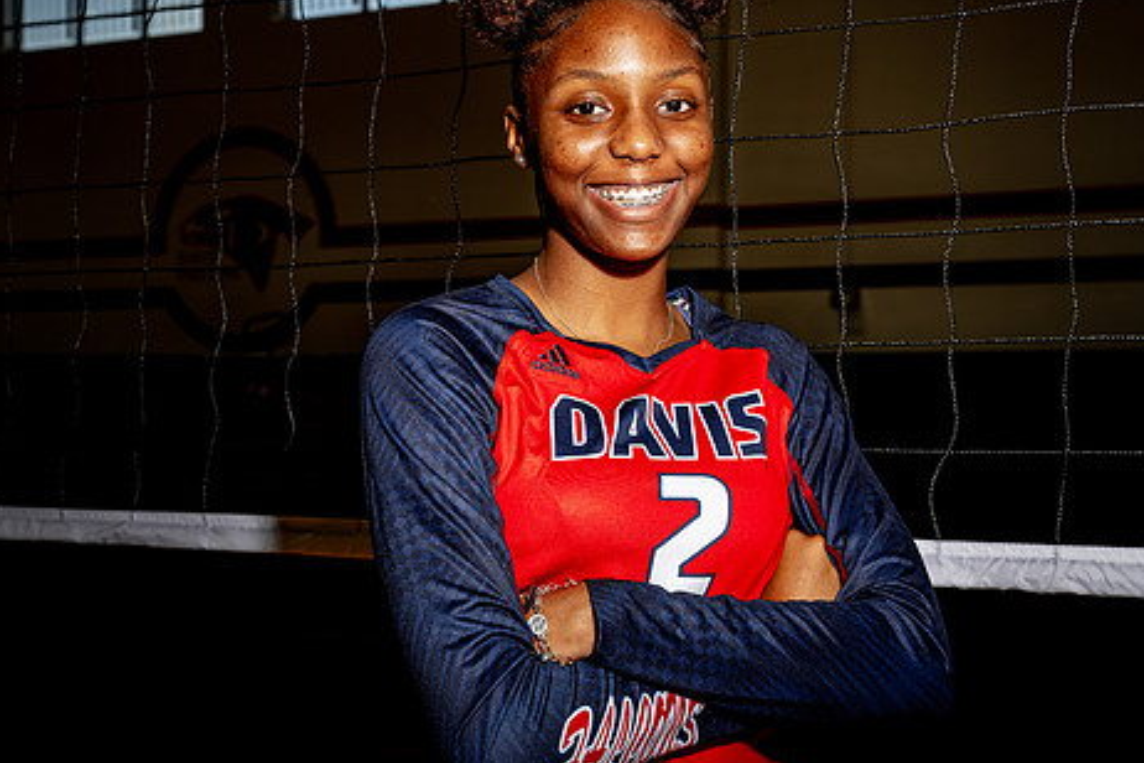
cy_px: 375
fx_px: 1716
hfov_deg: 36.8
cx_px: 466
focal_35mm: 54
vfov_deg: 25.1
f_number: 6.3
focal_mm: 43
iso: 100
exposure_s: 1/125
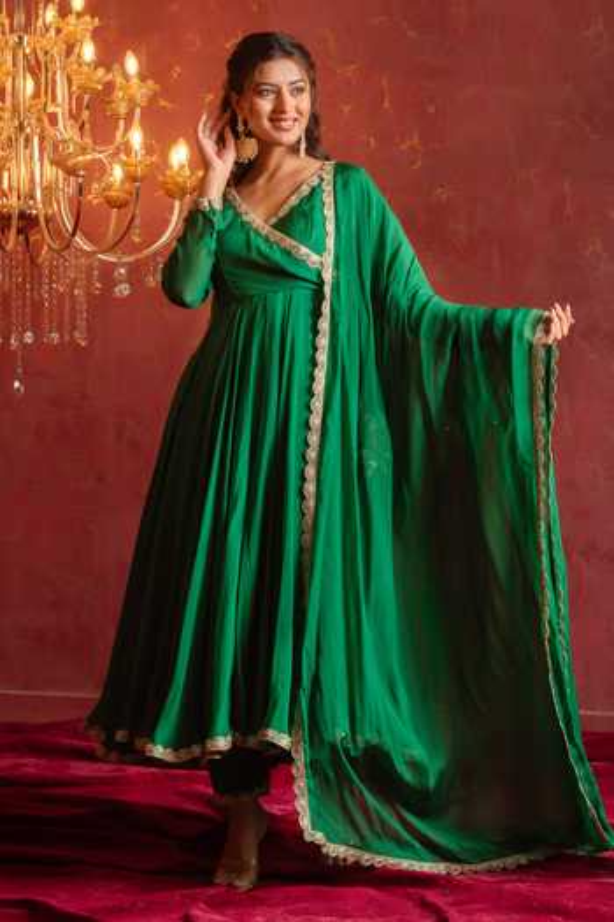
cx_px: 307
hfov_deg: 27.0
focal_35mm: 50
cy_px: 461
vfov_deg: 39.6
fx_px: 1279
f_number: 7.1
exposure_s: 1/160
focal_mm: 50
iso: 320
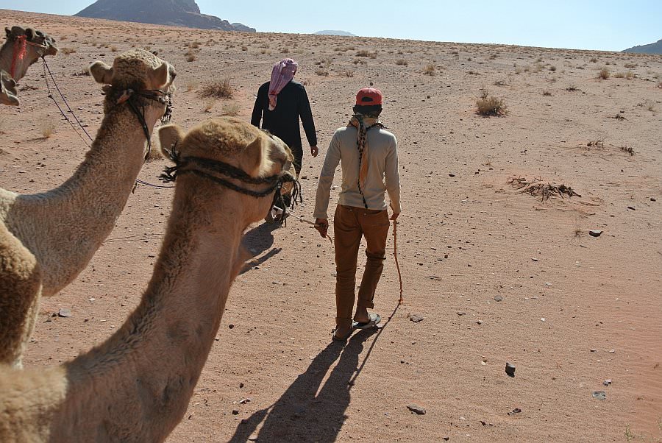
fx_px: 644
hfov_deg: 54.4
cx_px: 331
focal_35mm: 35
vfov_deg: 37.9
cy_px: 222
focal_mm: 13.1
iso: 100
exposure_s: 1/800
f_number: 5
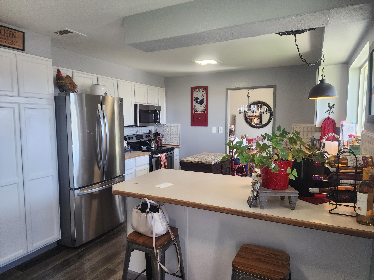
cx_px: 187
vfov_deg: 58.9
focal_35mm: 23
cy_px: 140
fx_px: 248
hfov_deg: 73.9
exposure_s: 1/120
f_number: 1.8
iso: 200
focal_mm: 6.4
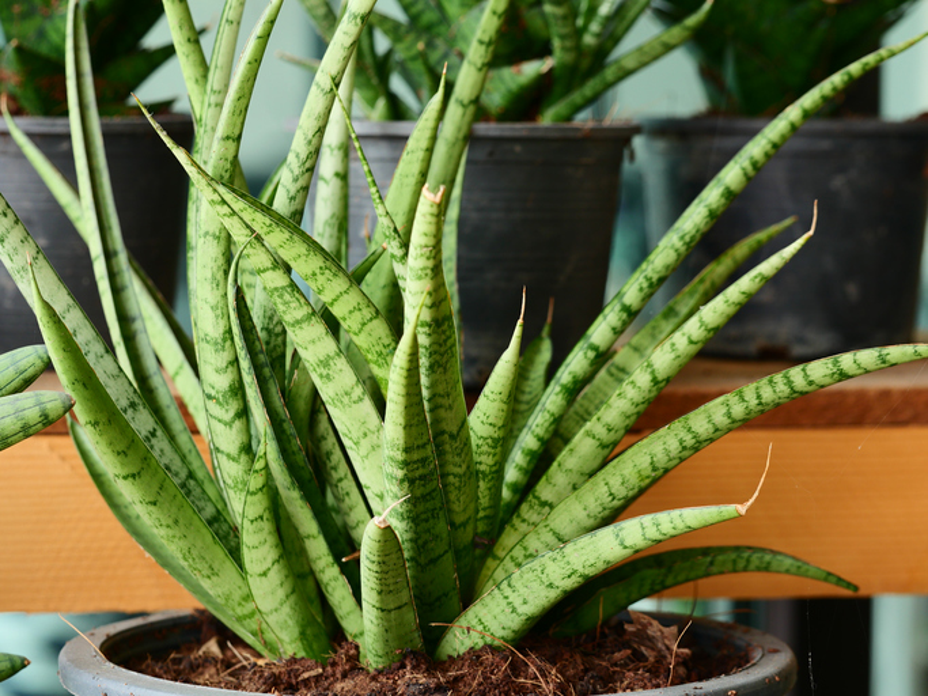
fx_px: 3216
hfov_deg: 16.4
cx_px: 464
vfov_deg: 12.3
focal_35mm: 120
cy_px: 348
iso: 200
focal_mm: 60
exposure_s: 1/50
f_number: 4
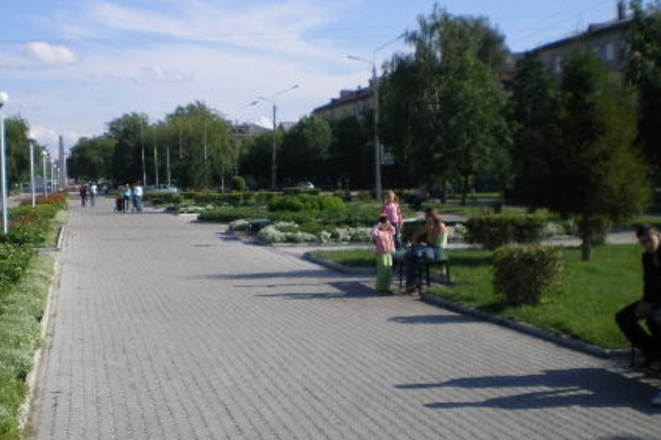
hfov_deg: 35.1
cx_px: 197
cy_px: 153
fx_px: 1028
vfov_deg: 24.1
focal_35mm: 56
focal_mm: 6.3
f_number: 4.6
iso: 64
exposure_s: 1/400
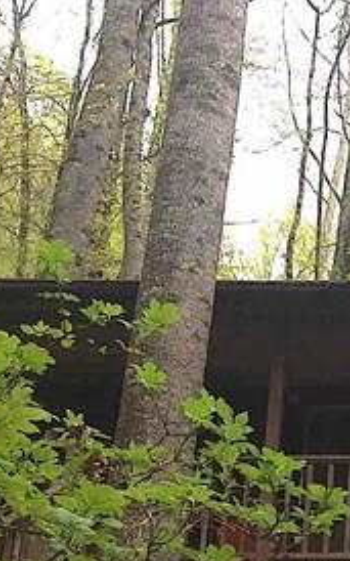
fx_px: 1757
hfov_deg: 10.1
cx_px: 792
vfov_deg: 17.8
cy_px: 536
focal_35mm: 115
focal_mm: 4.15
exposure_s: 1/120
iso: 32
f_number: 2.2
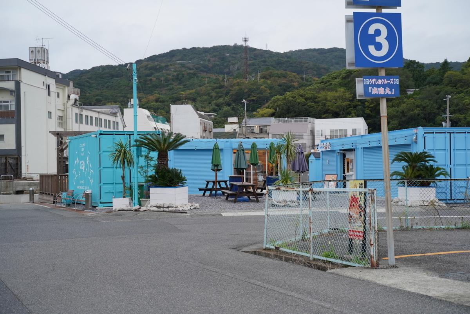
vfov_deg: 24.7
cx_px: 235
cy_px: 157
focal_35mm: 55
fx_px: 719
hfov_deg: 36.2
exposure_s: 1/100
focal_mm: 55
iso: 320
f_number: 4
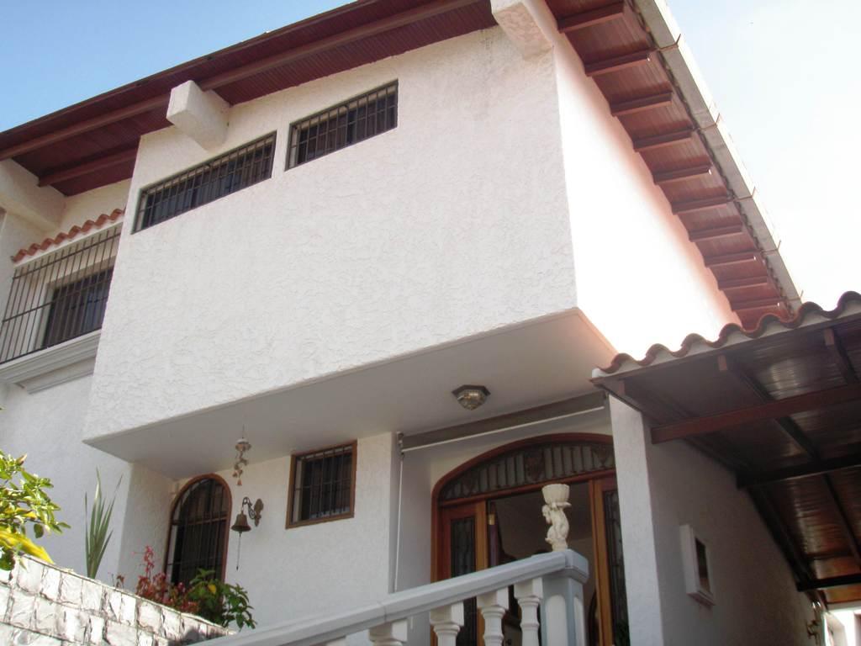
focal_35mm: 38
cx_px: 430
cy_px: 323
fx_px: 945
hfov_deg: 49.0
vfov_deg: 37.7
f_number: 3.5
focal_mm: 6.7
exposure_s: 1/400
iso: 80
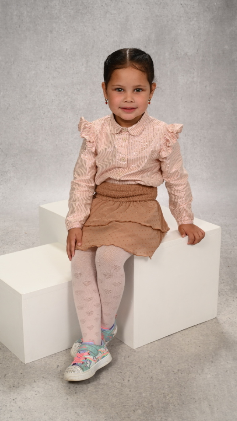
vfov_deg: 40.6
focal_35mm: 51
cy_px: 209
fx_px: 570
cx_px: 101
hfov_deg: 23.5
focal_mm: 48
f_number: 10
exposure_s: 1/125
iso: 400
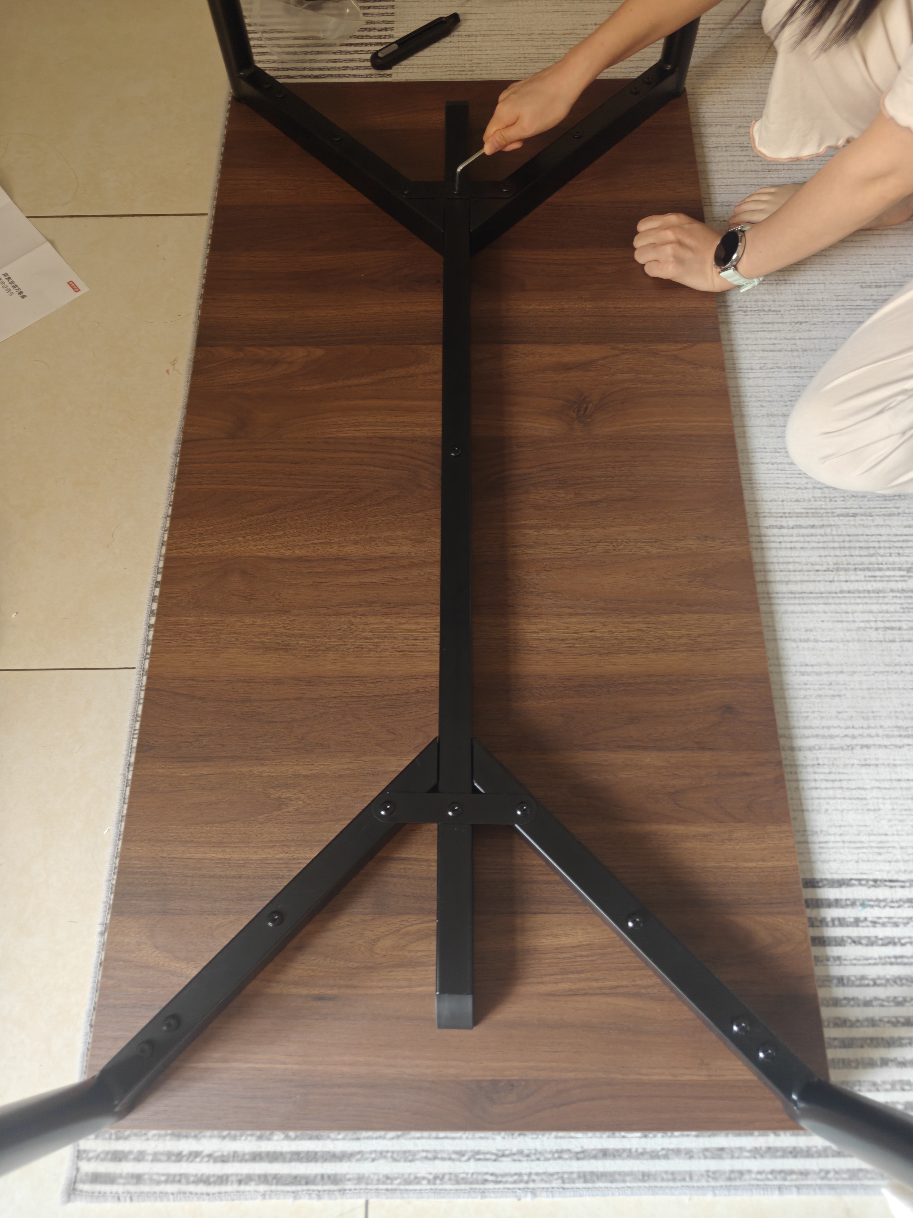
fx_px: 809
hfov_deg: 58.9
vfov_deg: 73.9
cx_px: 456
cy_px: 609
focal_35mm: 23
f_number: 1.6
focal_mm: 6.06
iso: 640
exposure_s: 1/120
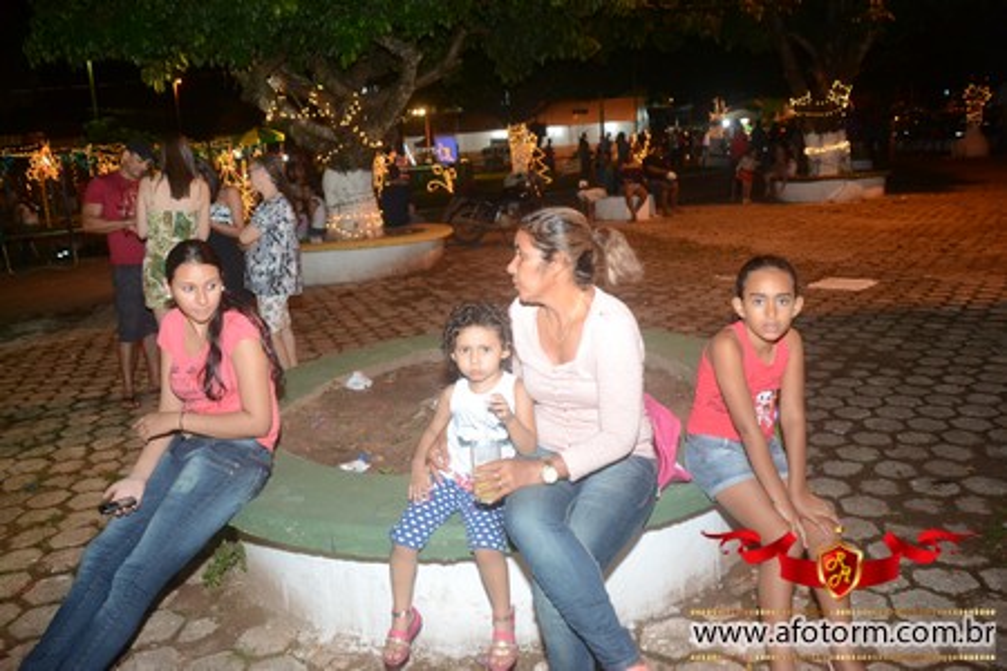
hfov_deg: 61.9
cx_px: 504
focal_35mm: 30
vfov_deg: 43.6
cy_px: 336
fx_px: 839
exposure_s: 1/80
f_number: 3.5
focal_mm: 20
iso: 1600
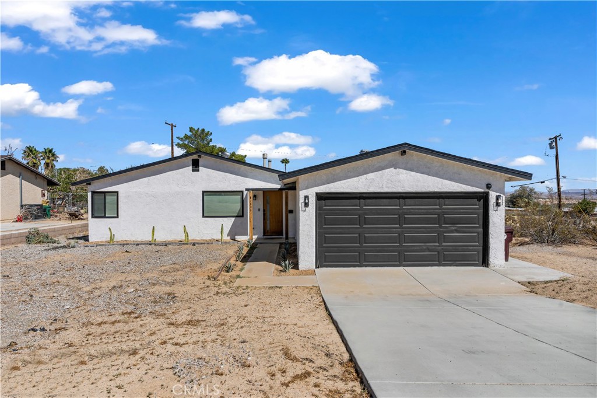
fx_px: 348
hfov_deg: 81.2
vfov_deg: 59.5
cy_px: 199
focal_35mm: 21
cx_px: 298
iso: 400
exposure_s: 1/1250
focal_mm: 21
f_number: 9
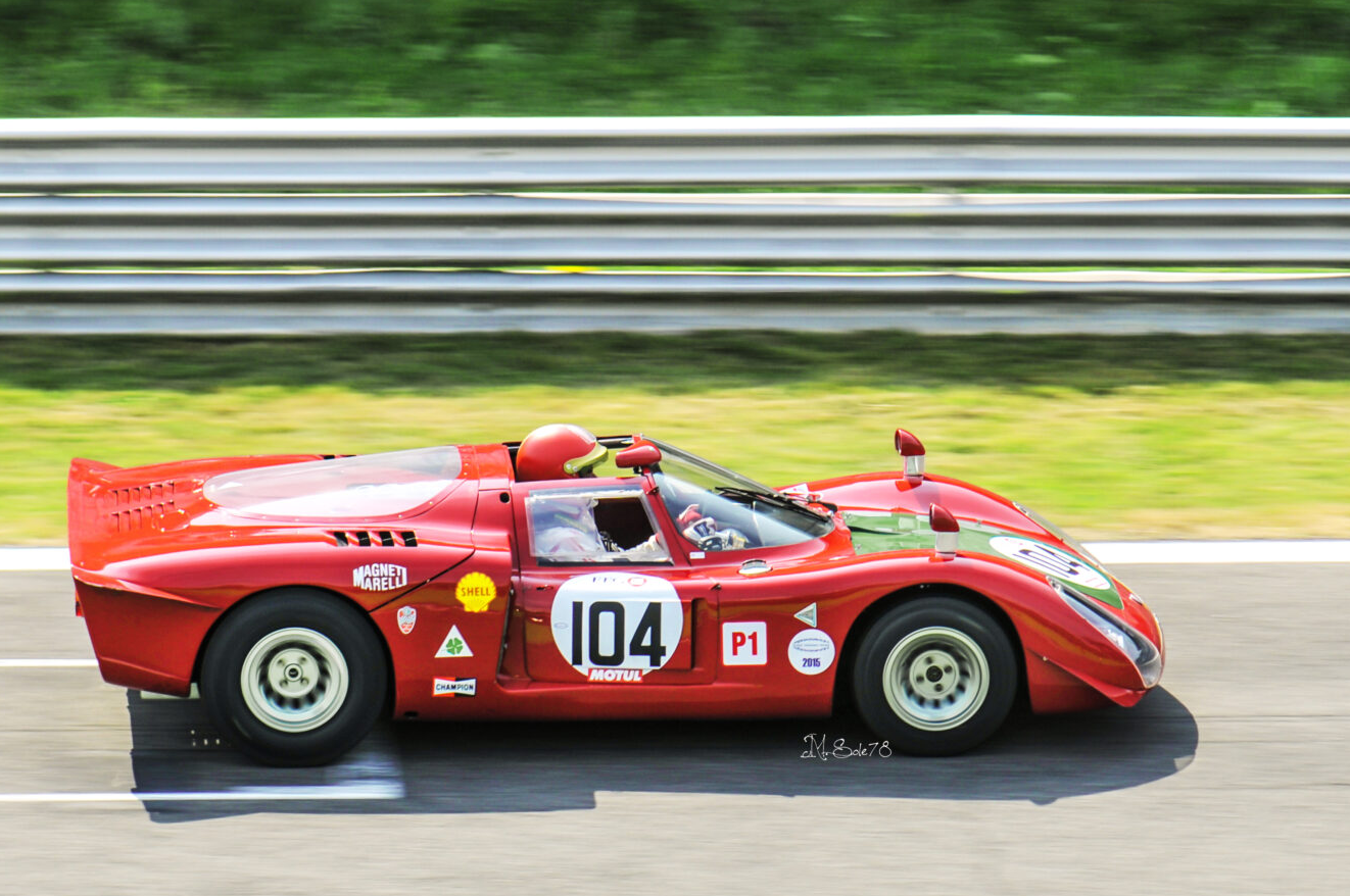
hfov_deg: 10.8
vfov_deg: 7.2
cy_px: 384
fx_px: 7139
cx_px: 765
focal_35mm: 191
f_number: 5.6
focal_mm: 105
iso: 100
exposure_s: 1/500
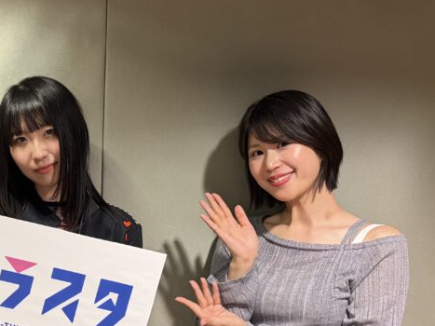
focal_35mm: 57
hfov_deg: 31.4
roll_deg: +0.1
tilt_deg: -8.2
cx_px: 4
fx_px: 716
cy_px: 248
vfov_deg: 25.3
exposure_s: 1/50
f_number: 1.6
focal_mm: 5.96
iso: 320
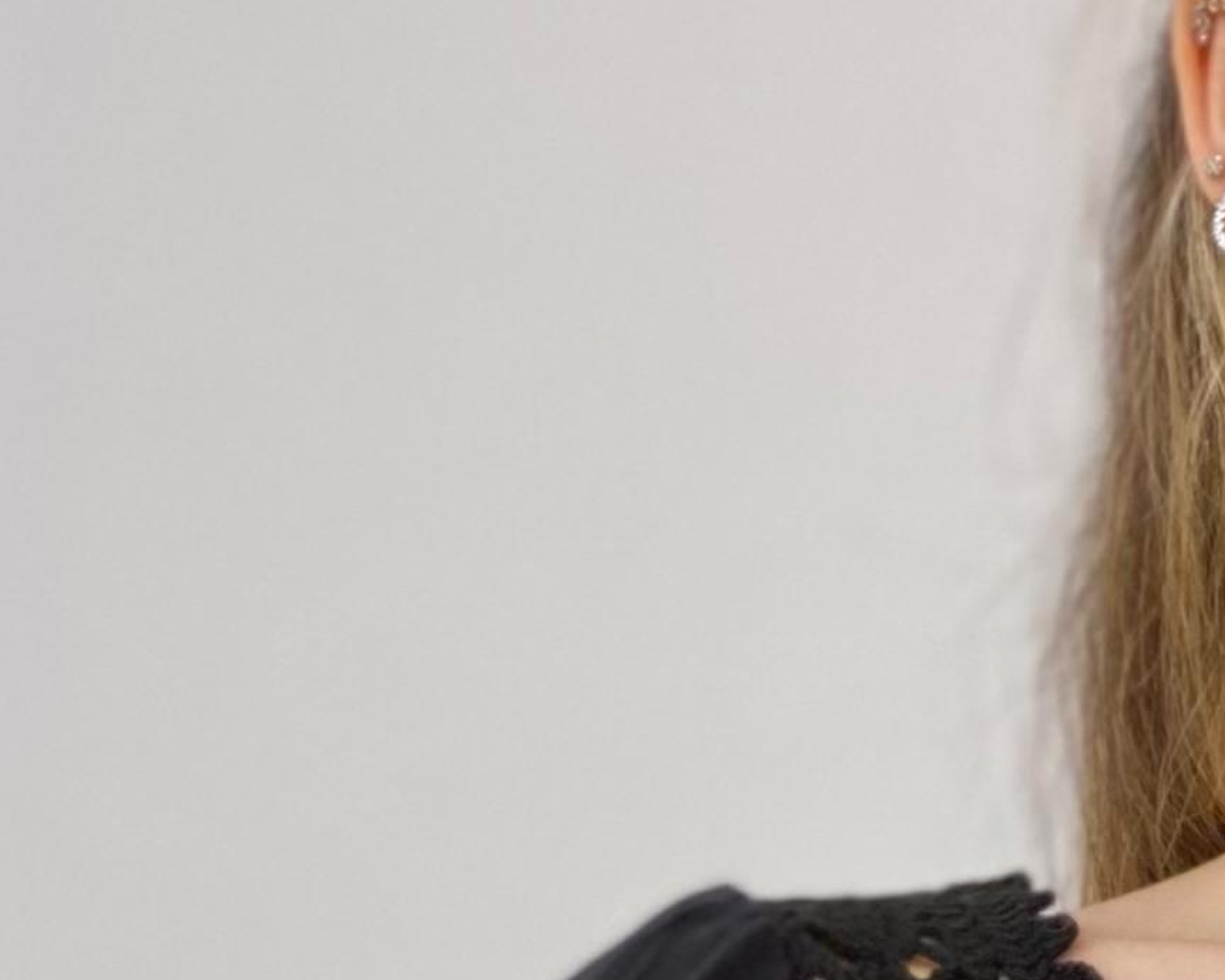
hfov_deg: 8.0
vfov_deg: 6.4
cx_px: 1560
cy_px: 1497
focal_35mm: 238
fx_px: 8629
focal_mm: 6
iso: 100
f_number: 2
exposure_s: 1/100
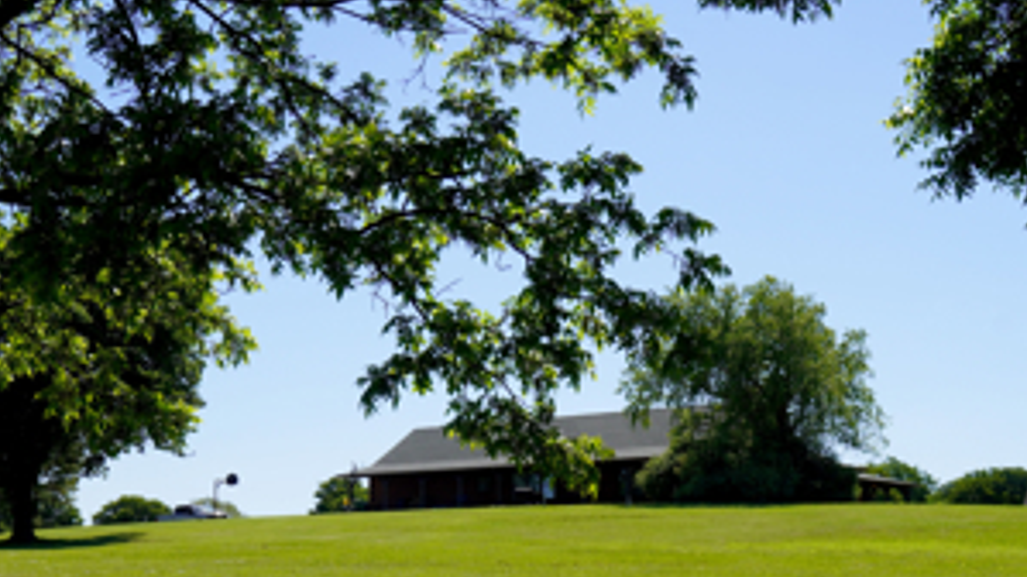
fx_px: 1737
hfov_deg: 32.9
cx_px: 419
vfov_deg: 18.7
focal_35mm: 64
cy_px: 460
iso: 100
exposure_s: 1/200
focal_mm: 27
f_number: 10
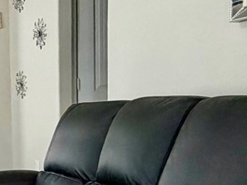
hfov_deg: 17.5
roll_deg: +6.4
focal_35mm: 91
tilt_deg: -12.1
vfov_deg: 15.4
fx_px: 649
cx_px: -198
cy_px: 245
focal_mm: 2.22
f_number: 2.2
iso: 320
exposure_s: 1/60
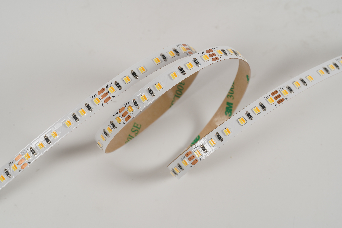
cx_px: 171
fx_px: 950
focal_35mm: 100
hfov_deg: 20.4
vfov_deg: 13.7
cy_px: 114
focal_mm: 100
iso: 100
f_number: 14
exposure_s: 1/125
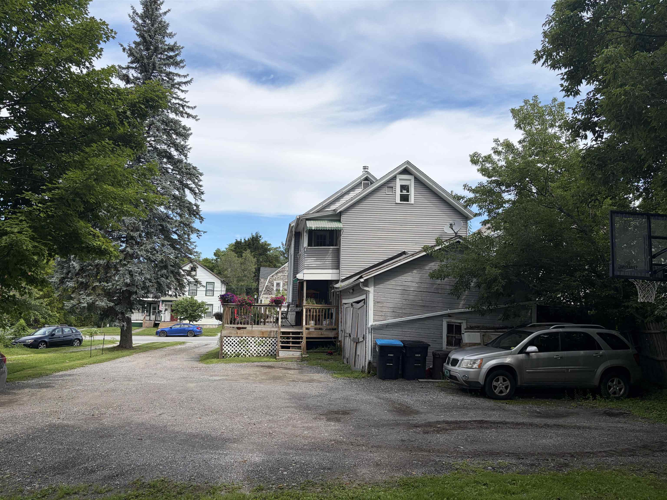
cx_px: 334
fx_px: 501
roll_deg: -1.5
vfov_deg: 53.1
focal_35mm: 26
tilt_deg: +7.7
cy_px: 250
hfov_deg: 67.3
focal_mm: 5.96
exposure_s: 1/2865
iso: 50
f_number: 1.6
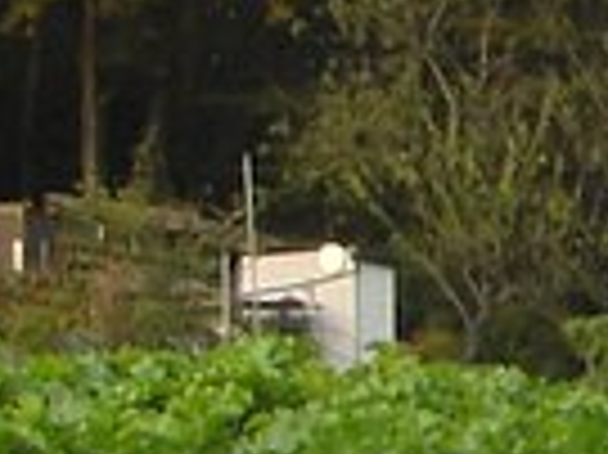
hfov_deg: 5.7
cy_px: 162
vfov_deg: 4.4
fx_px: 5861
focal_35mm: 334
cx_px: 1432
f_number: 3.5
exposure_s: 1/100
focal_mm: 7.4
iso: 50
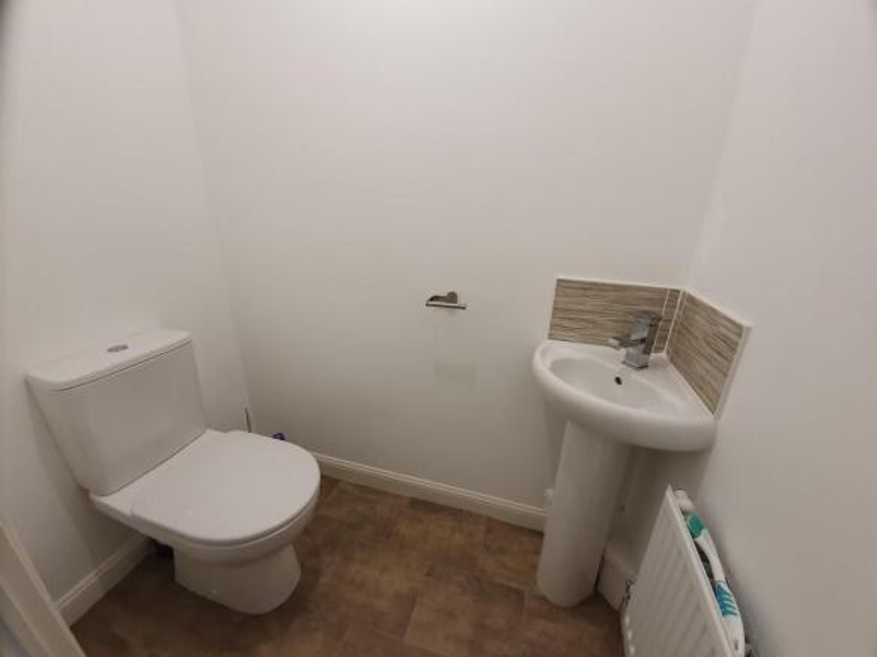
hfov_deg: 106.2
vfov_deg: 89.9
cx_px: 438
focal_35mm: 13
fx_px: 329
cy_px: 328
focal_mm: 1.8
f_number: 2.2
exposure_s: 1/50
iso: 250
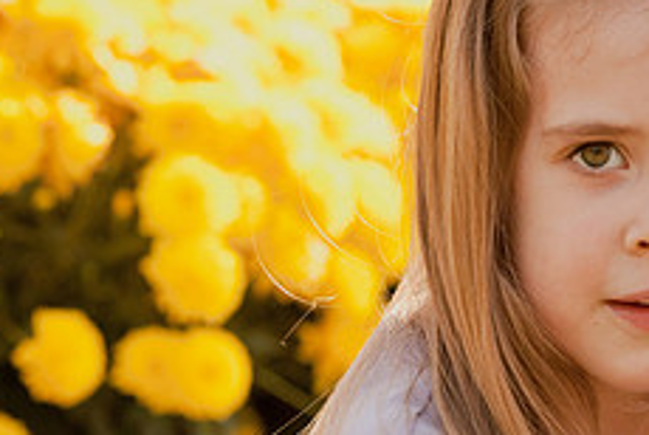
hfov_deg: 3.3
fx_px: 11286
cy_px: 333
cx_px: 641
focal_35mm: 625
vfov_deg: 2.2
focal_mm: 165
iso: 250
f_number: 4
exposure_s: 1/320
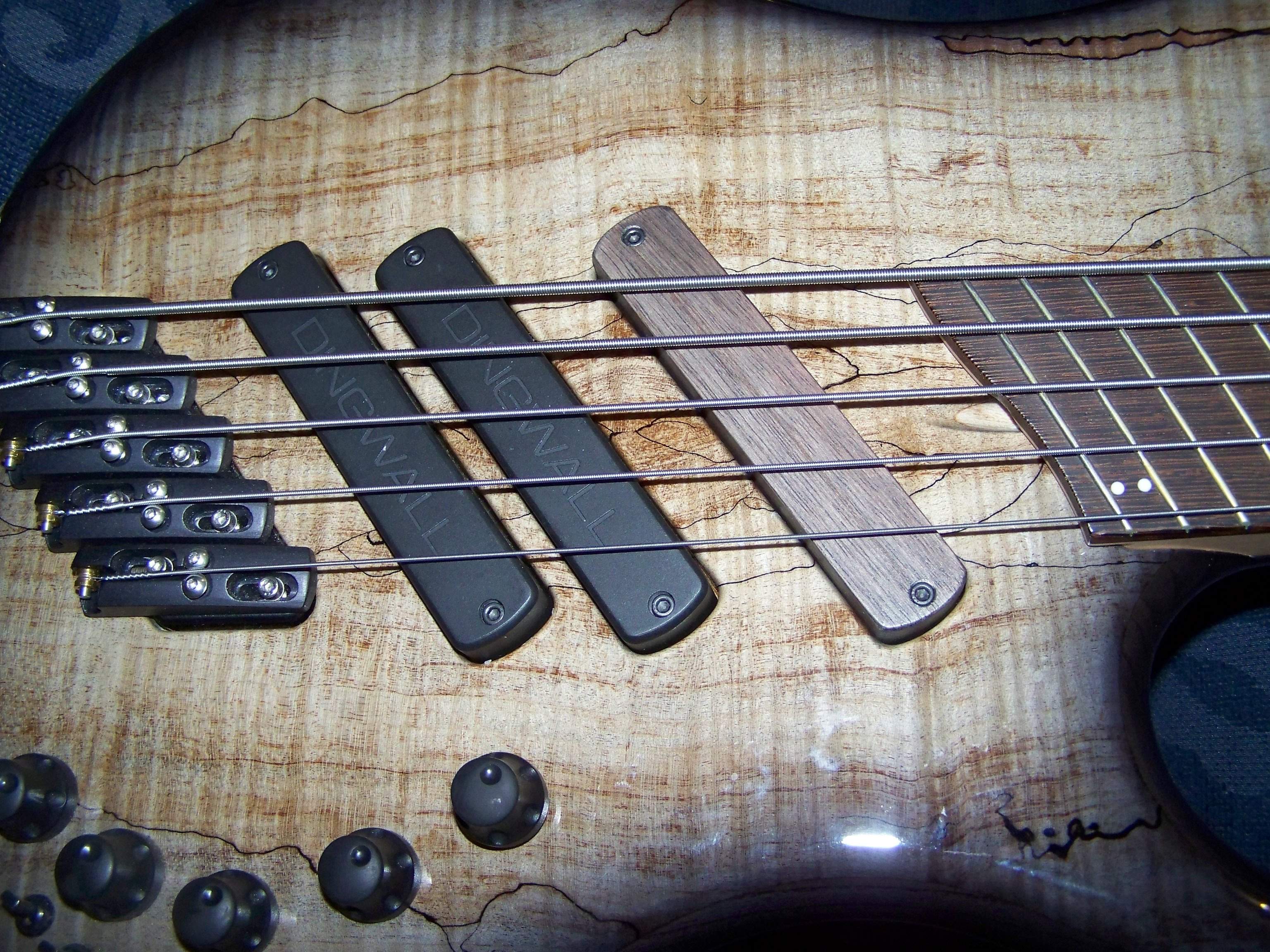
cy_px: 476
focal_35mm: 38
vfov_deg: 37.7
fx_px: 1394
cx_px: 635
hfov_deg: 49.0
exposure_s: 1/30
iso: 200
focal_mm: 6.3
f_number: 2.8
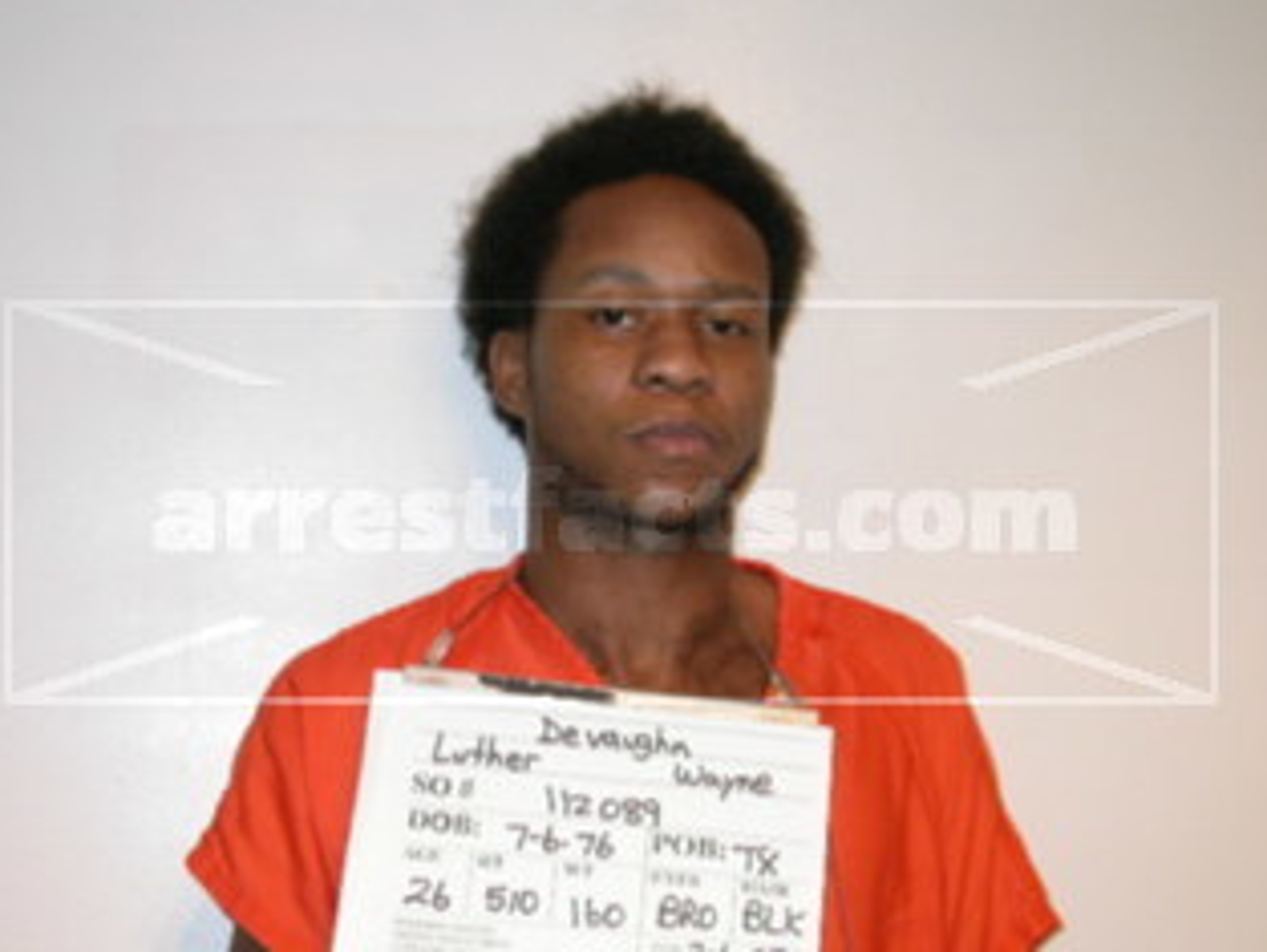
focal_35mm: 65
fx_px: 2380
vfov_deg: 22.6
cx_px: 613
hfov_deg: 29.8
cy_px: 504
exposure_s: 1/60.3
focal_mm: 12.2
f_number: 3
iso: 100
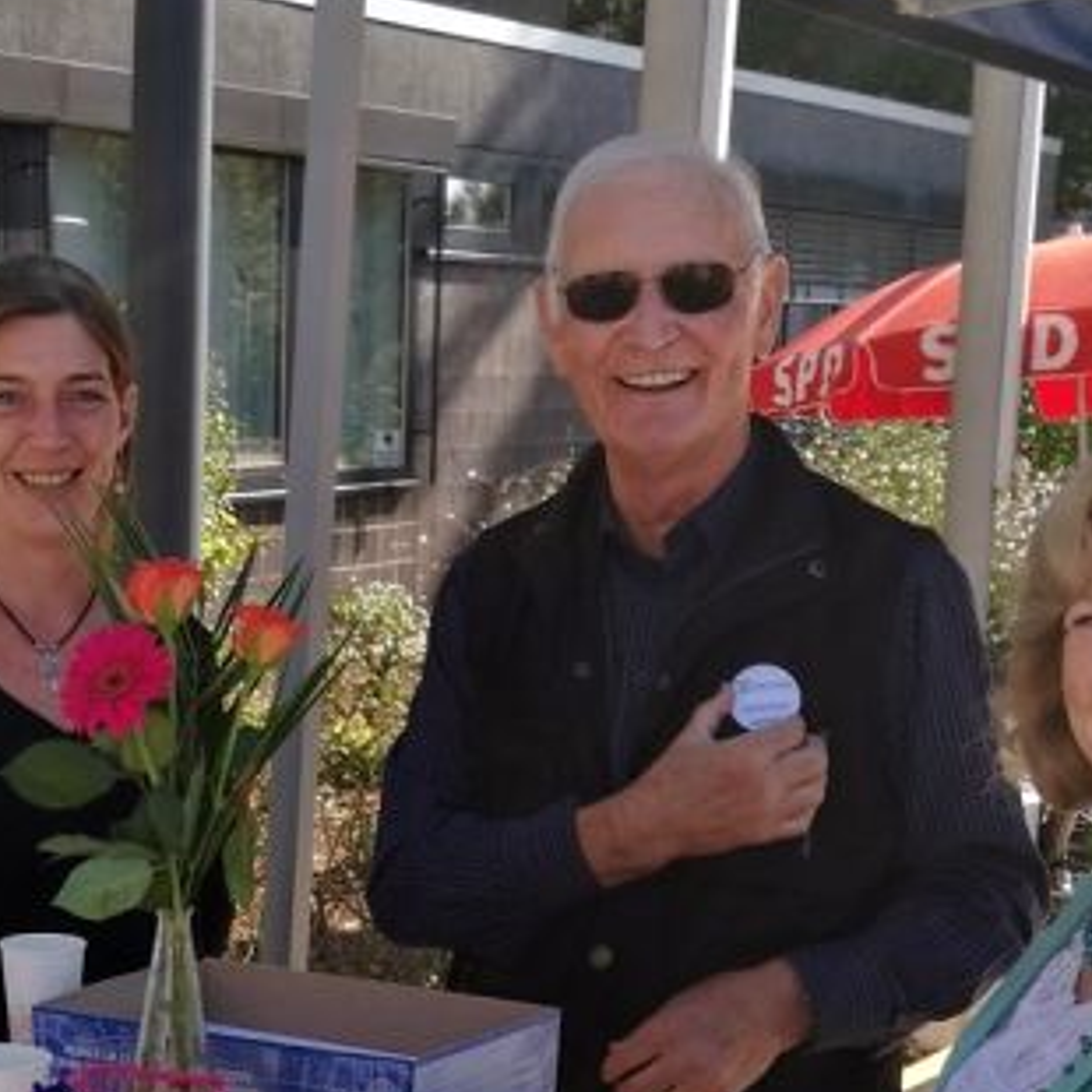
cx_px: 159
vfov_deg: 21.9
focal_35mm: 77
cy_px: 997
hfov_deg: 22.1
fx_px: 2748
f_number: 2.2
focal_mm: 4.5
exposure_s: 1/410
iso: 50
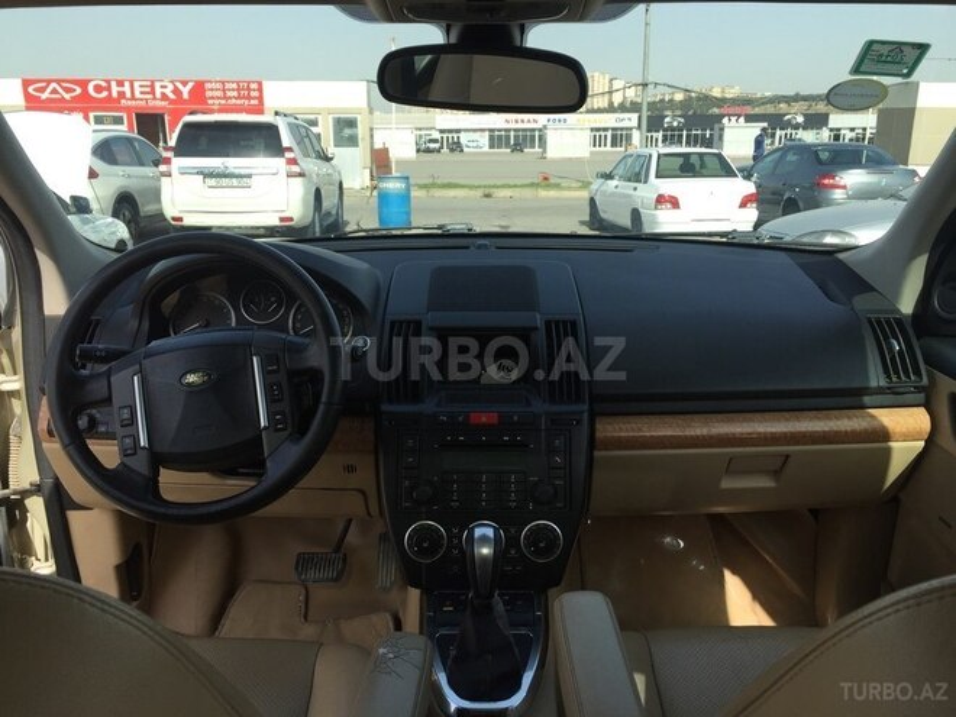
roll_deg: -1.7
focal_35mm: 29
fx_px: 801
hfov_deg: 61.7
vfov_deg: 48.2
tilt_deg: -15.4
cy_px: 358
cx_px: 478
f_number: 2.2
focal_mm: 4.15
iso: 32
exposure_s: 1/898
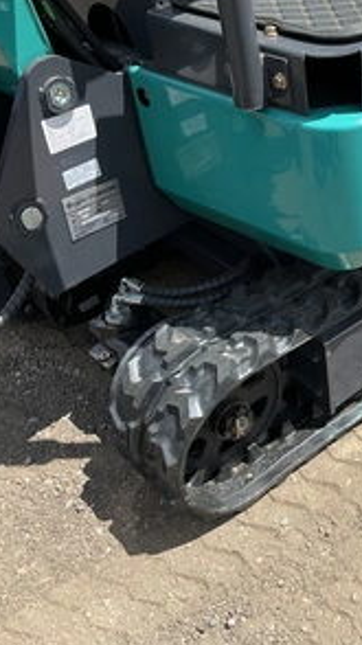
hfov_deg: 25.8
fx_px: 735
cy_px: 325
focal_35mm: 43
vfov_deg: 47.4
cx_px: 391
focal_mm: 3
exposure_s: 1/1195
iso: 25
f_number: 1.8
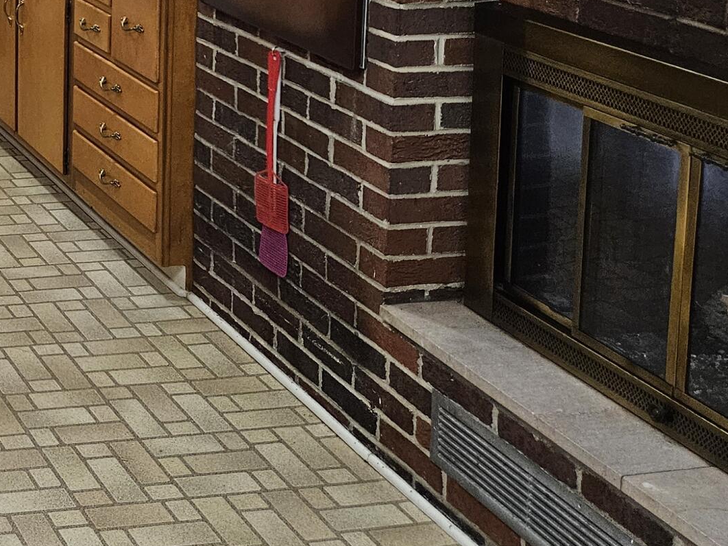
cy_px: -125
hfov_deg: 25.0
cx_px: -269
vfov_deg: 20.9
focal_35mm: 65
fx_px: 1367
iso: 400
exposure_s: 1/120
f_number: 1.8
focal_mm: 5.4
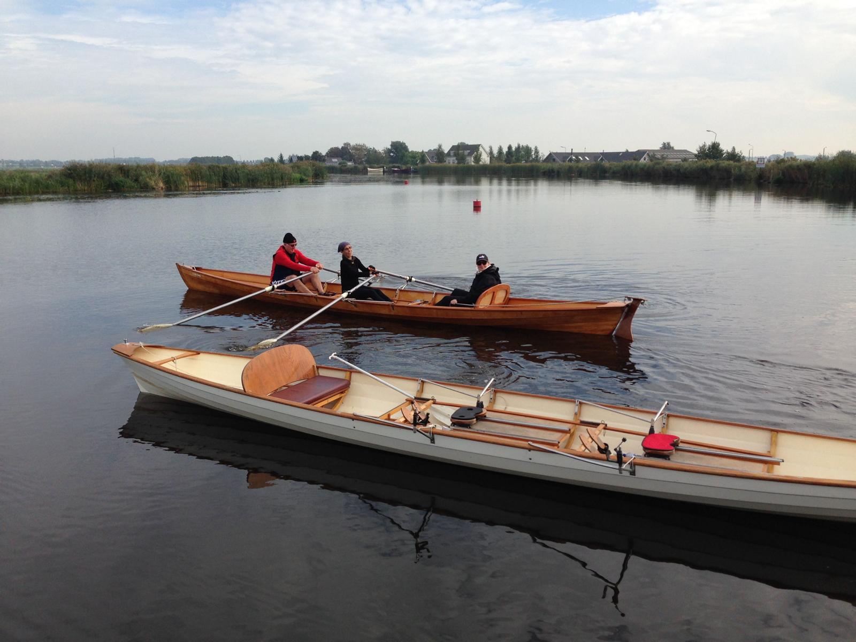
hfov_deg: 55.4
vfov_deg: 42.9
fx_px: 816
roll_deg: +1.6
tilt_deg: -13.1
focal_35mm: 33
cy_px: 321
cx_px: 428
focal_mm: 4.12
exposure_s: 1/1290
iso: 50
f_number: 2.4
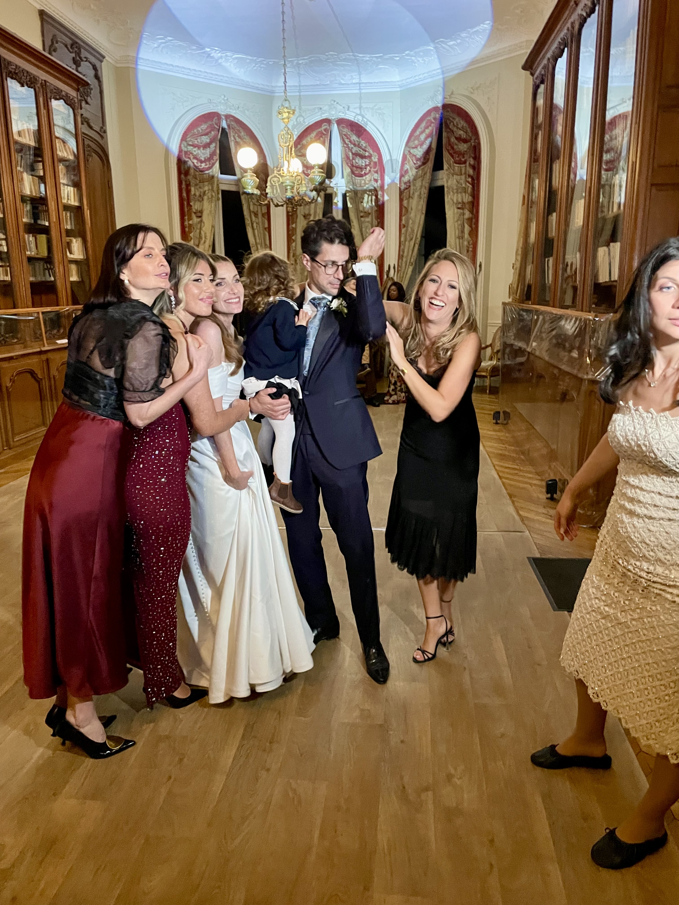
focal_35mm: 26
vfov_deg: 67.3
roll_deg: +1.0
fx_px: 680
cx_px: 340
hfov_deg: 53.1
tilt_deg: -13.3
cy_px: 452
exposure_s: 1/40
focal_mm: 4.2
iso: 640
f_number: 1.6
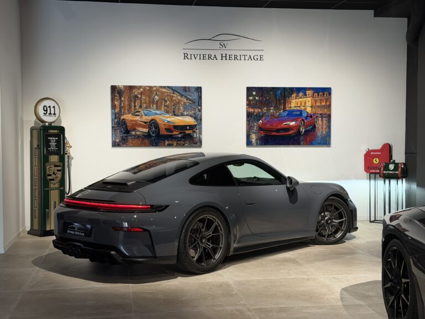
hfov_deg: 39.7
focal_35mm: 48
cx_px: 212
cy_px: 160
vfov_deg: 30.3
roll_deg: +0.6
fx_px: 589
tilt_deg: -2.6
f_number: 1.78
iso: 160
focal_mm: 6.76
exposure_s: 1/60
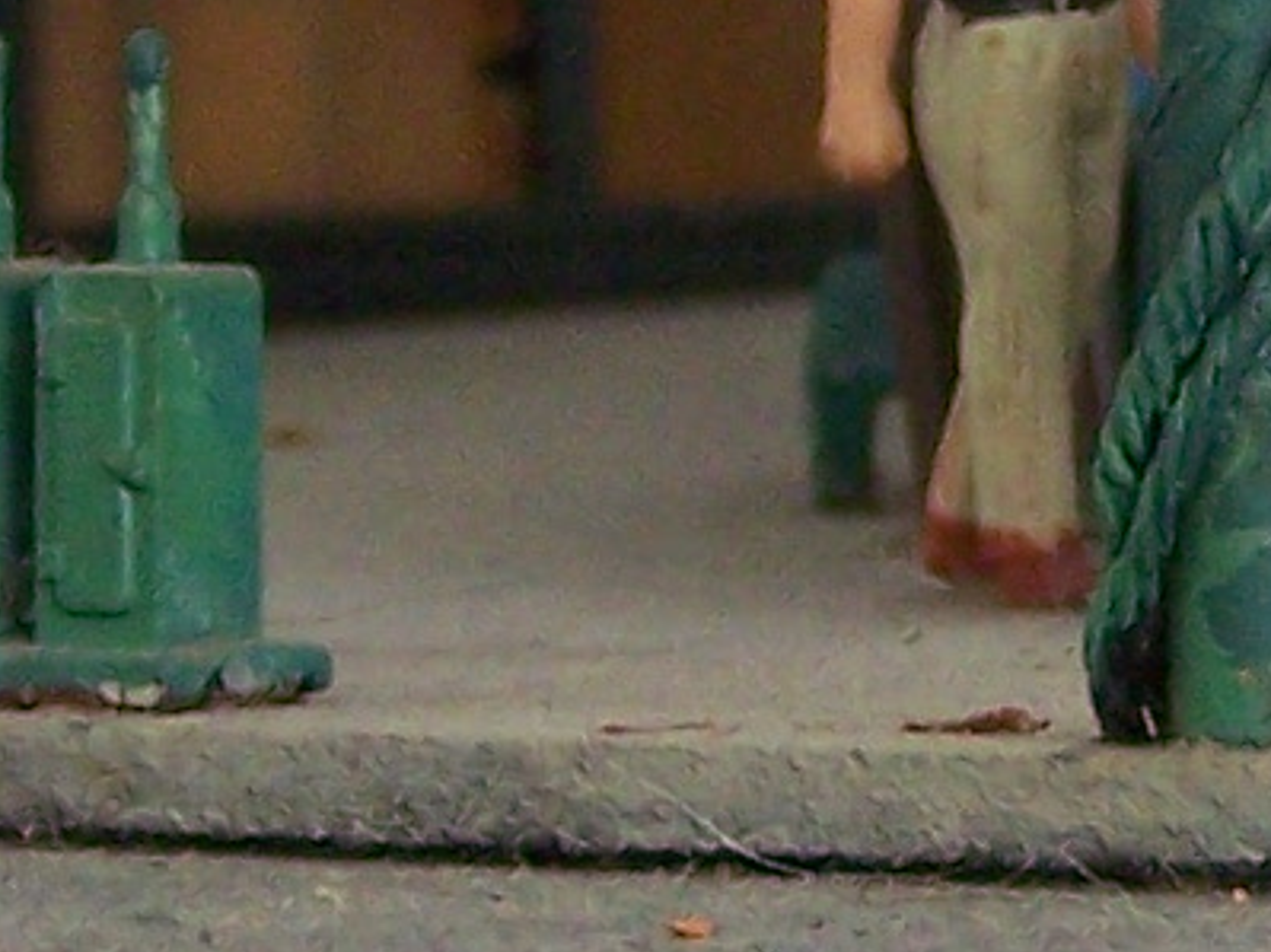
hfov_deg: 7.3
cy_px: -80
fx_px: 9911
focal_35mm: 270
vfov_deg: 5.5
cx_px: 1418
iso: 160
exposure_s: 1/8
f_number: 2.8
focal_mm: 6.3
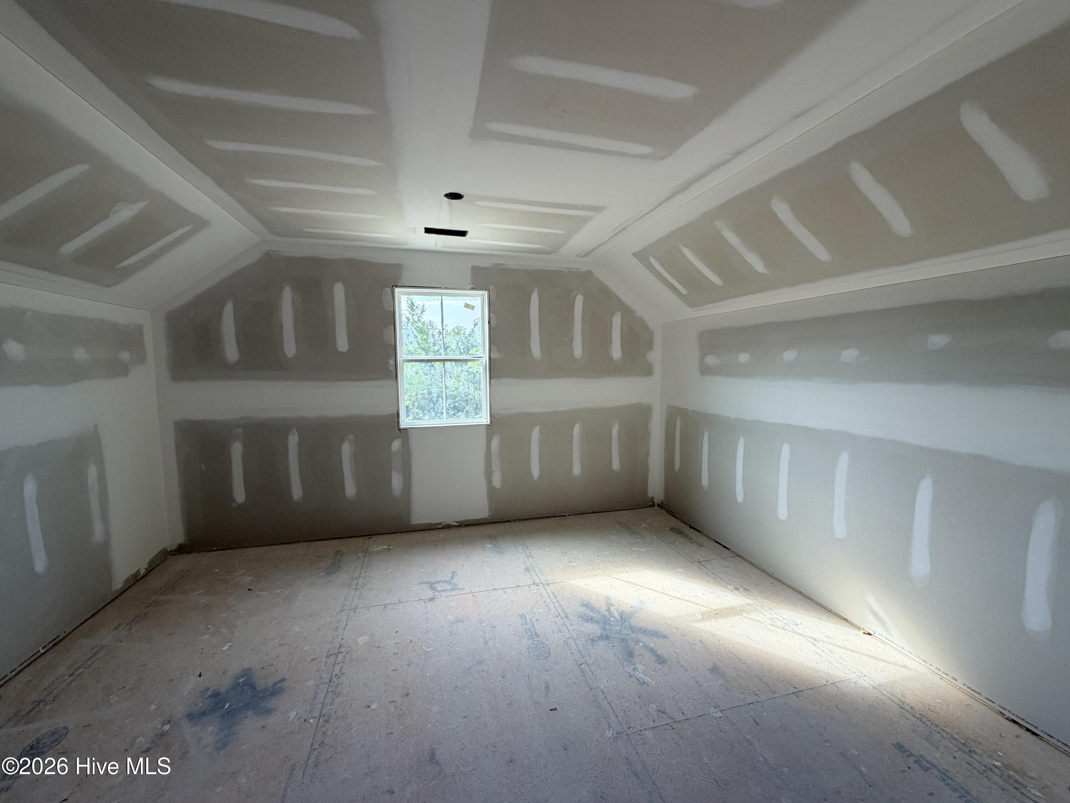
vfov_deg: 85.7
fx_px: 433
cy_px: 402
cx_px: 535
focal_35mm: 14
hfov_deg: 102.1
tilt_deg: -6.6
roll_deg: +0.5
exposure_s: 1/121
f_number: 2.2
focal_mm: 2.22
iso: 64
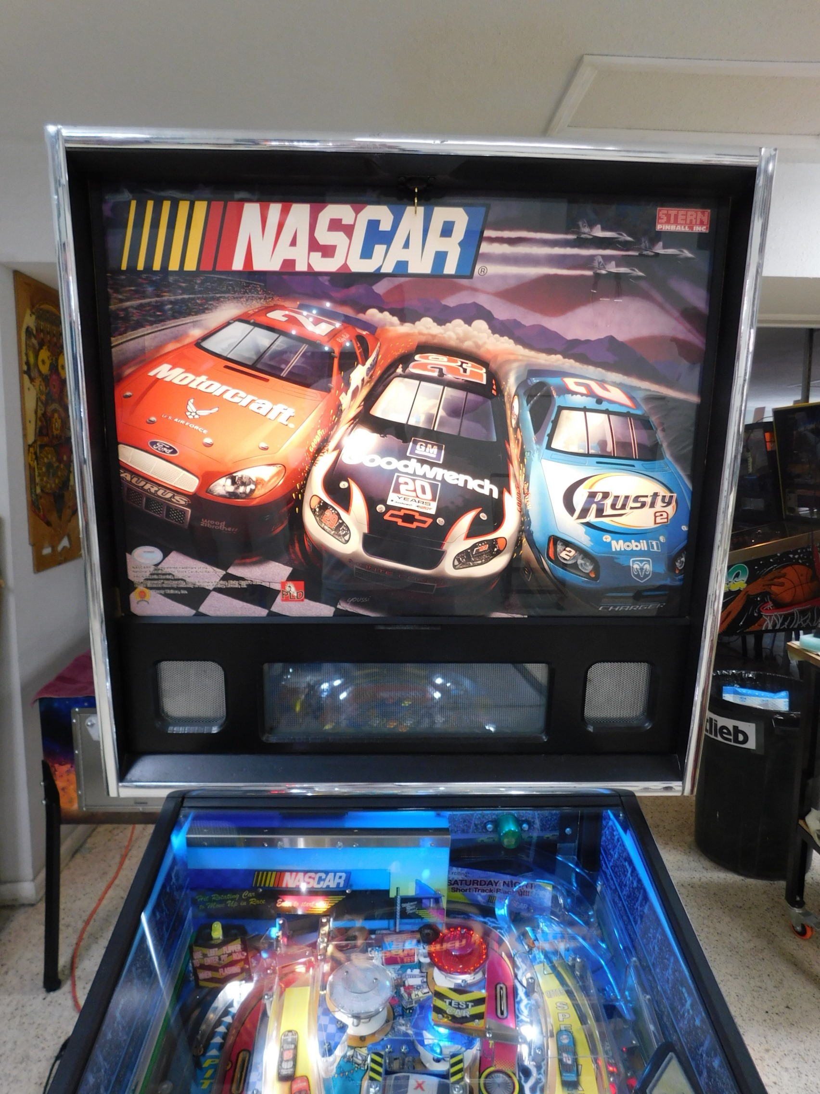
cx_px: 410
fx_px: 726
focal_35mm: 23
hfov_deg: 58.9
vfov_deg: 73.9
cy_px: 547
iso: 160
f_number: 3
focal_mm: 4
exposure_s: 1/30
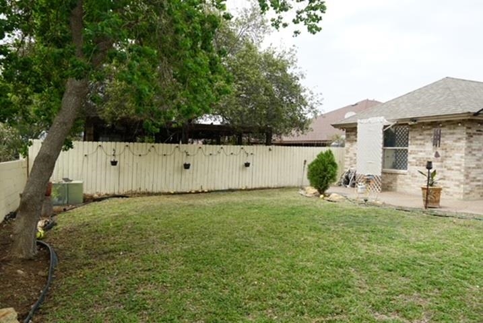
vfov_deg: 48.1
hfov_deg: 67.3
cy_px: 162
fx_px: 363
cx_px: 242
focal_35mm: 27
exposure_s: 1/100
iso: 100
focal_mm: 18
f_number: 9
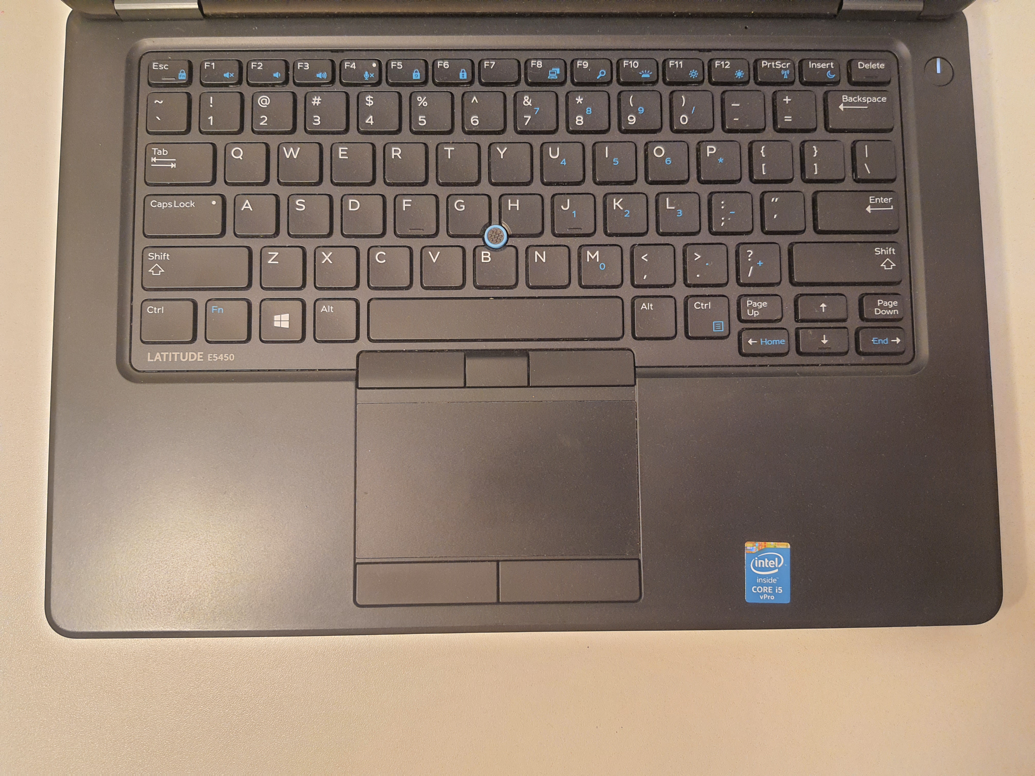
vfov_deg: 53.1
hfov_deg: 67.3
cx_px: 518
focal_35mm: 26
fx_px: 777
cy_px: 388
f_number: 1.7
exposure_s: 1/120
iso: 250
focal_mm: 4.32
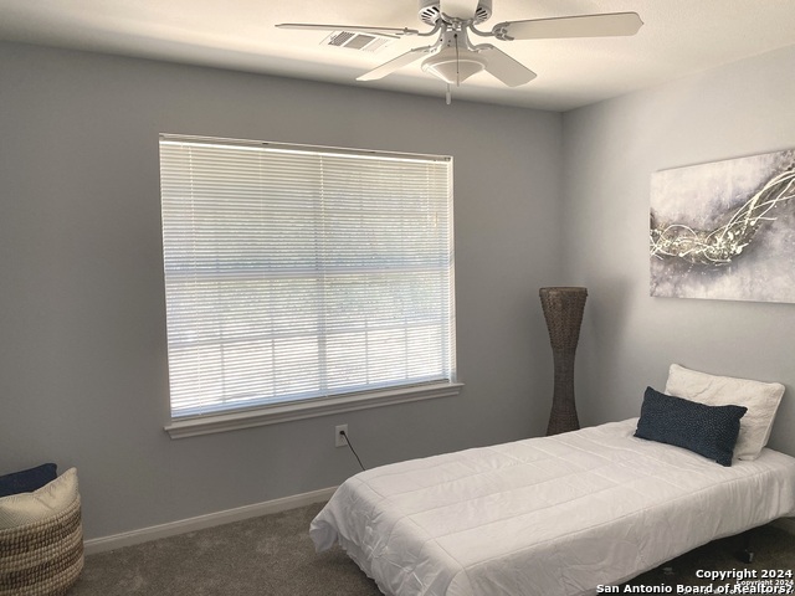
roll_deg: +0.7
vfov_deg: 53.1
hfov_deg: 67.3
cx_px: 398
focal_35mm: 26
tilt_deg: -3.5
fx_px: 597
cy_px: 298
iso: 125
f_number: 1.8
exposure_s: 1/106
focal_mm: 4.25
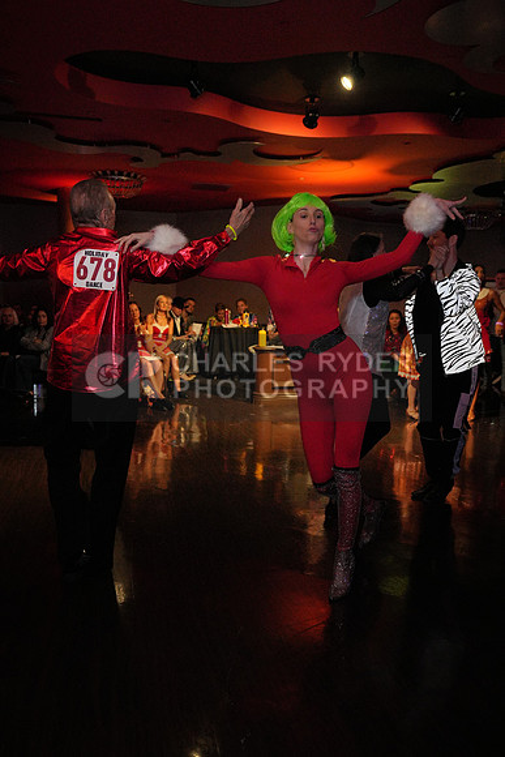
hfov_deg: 43.6
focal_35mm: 30
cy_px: 378
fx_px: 631
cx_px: 252
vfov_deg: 61.9
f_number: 4
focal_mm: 30
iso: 4000
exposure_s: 1/200
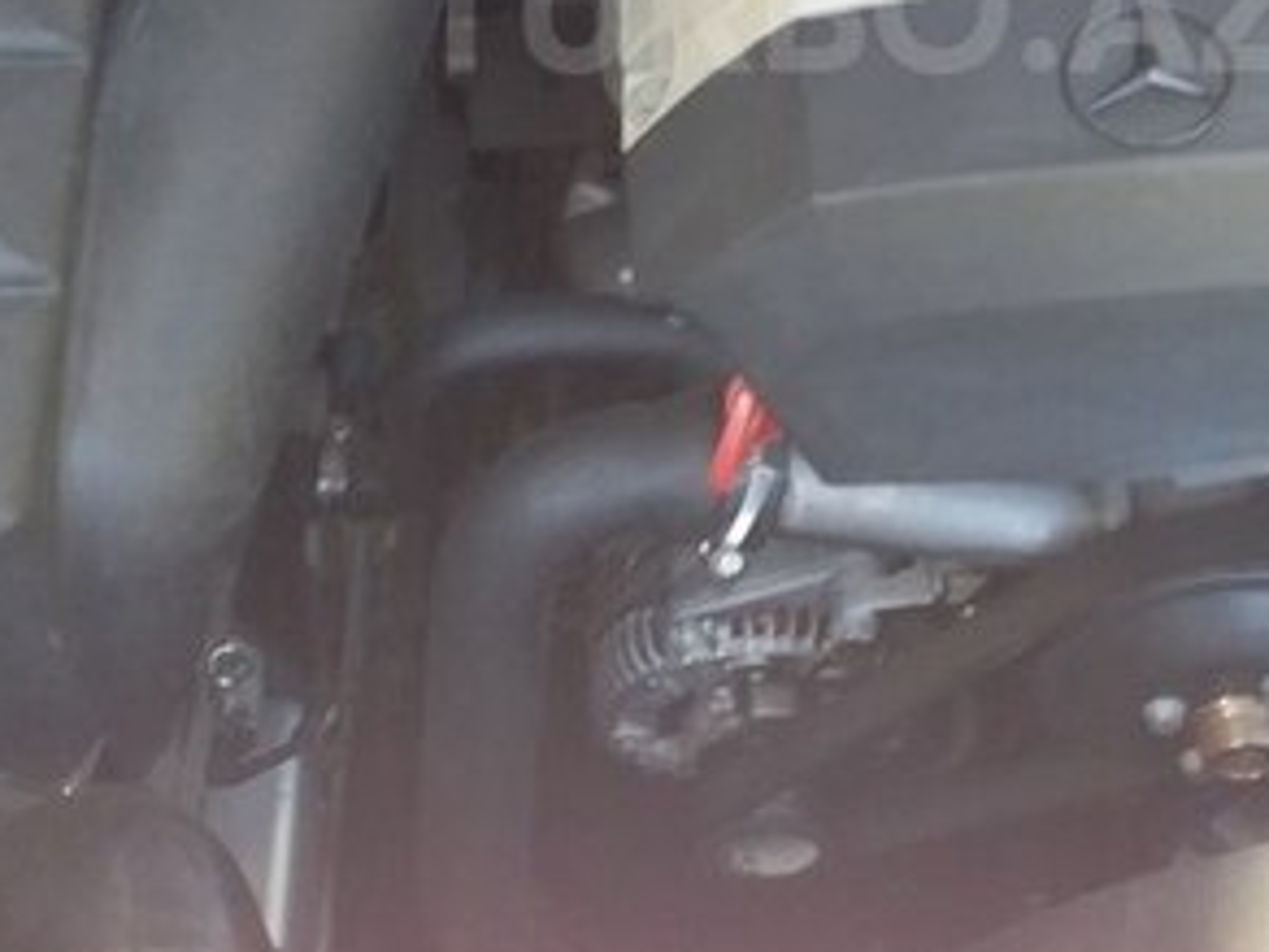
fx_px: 2566
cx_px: 856
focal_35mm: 70
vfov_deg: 20.4
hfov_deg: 27.6
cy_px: 7
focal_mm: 3.3
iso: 80
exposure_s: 1/50
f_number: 2.2
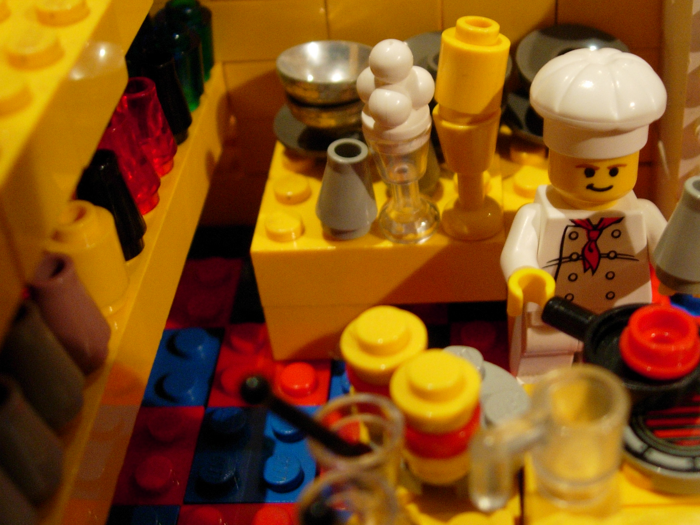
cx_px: 435
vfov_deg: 28.6
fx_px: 1031
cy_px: 249
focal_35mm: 51
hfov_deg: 37.3
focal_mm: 7.8
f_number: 2.8
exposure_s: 1/7.7
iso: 200
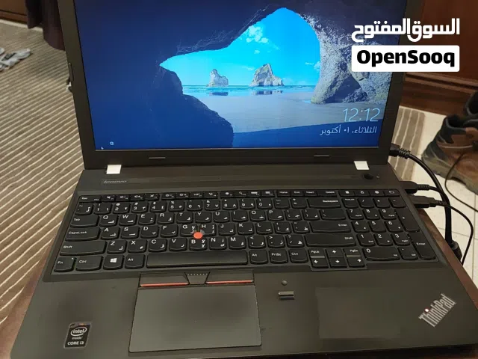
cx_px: 239
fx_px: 318
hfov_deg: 73.9
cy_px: 180
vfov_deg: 58.9
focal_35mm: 23
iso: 500
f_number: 1.8
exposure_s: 1/25
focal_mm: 5.06
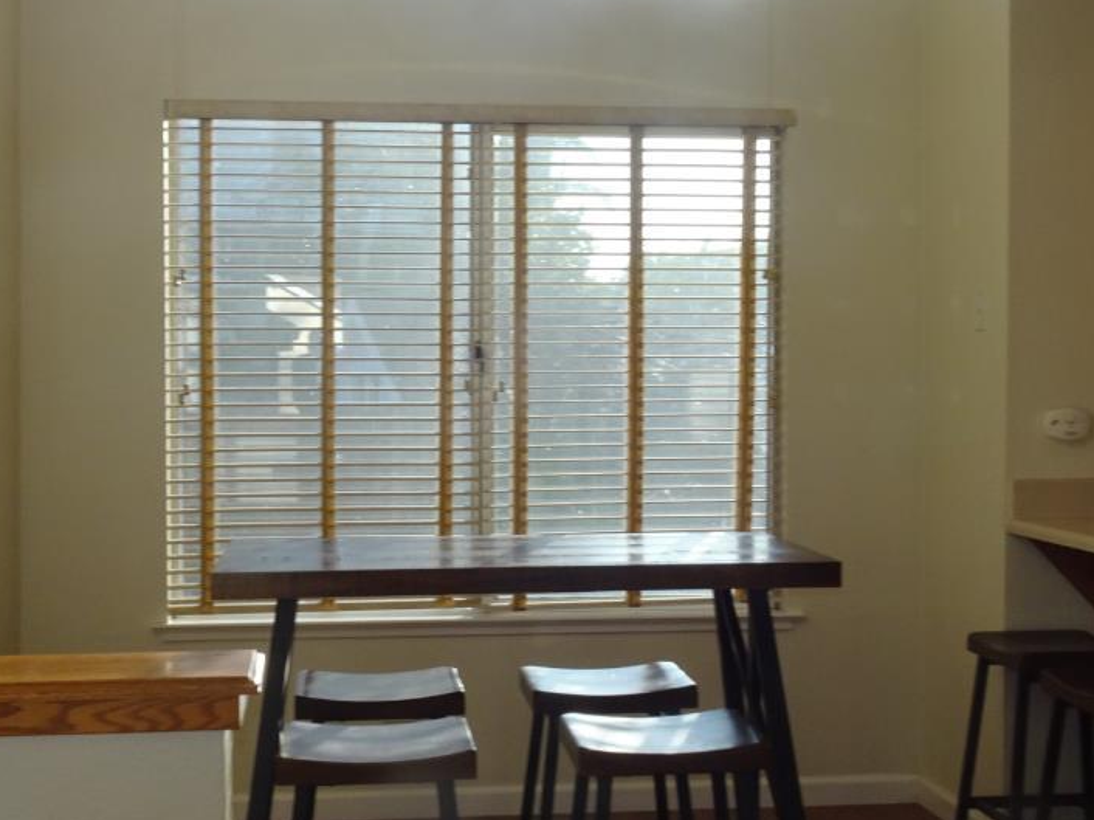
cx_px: 550
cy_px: 387
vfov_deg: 28.5
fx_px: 1611
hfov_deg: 37.5
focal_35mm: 51
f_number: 3.5
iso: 80
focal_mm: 4.16
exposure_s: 1/60
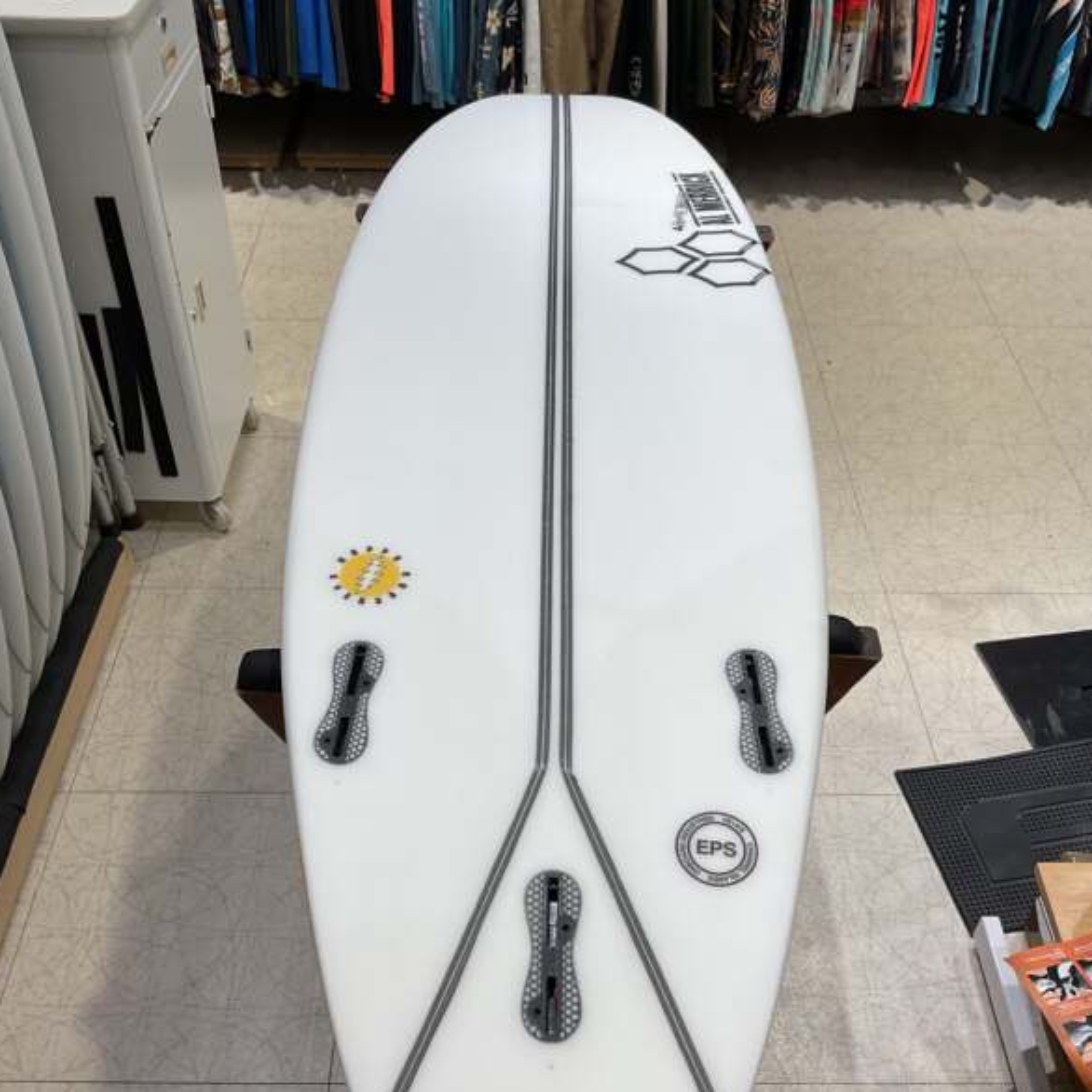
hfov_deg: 47.2
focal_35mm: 35
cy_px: 565
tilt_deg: -43.1
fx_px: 1249
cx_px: 546
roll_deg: +0.0
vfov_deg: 47.2
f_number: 1.8
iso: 20
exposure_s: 1/120
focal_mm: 3
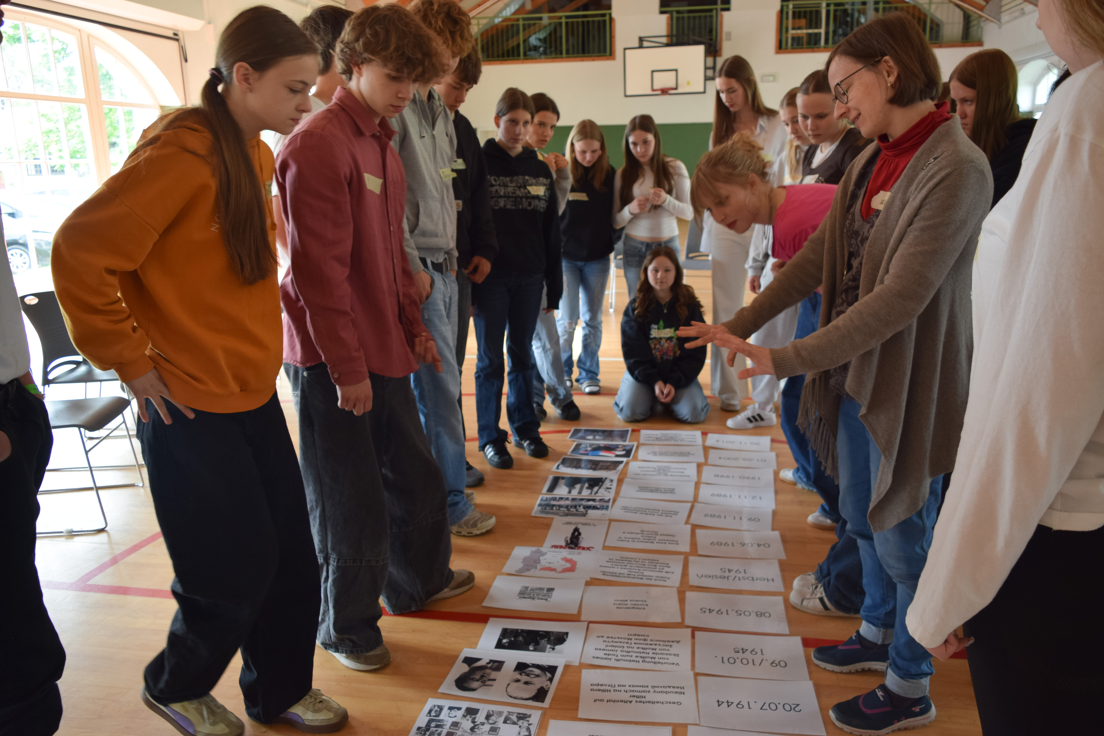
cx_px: 552
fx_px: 828
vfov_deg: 47.9
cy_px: 368
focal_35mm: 27
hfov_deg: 67.4
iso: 400
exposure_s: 1/60
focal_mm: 18
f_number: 4
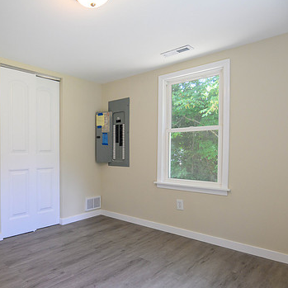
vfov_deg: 64.9
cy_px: 157
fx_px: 226
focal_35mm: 24
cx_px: 63
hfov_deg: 60.4
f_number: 5
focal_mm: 17
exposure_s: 1/125
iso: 1000
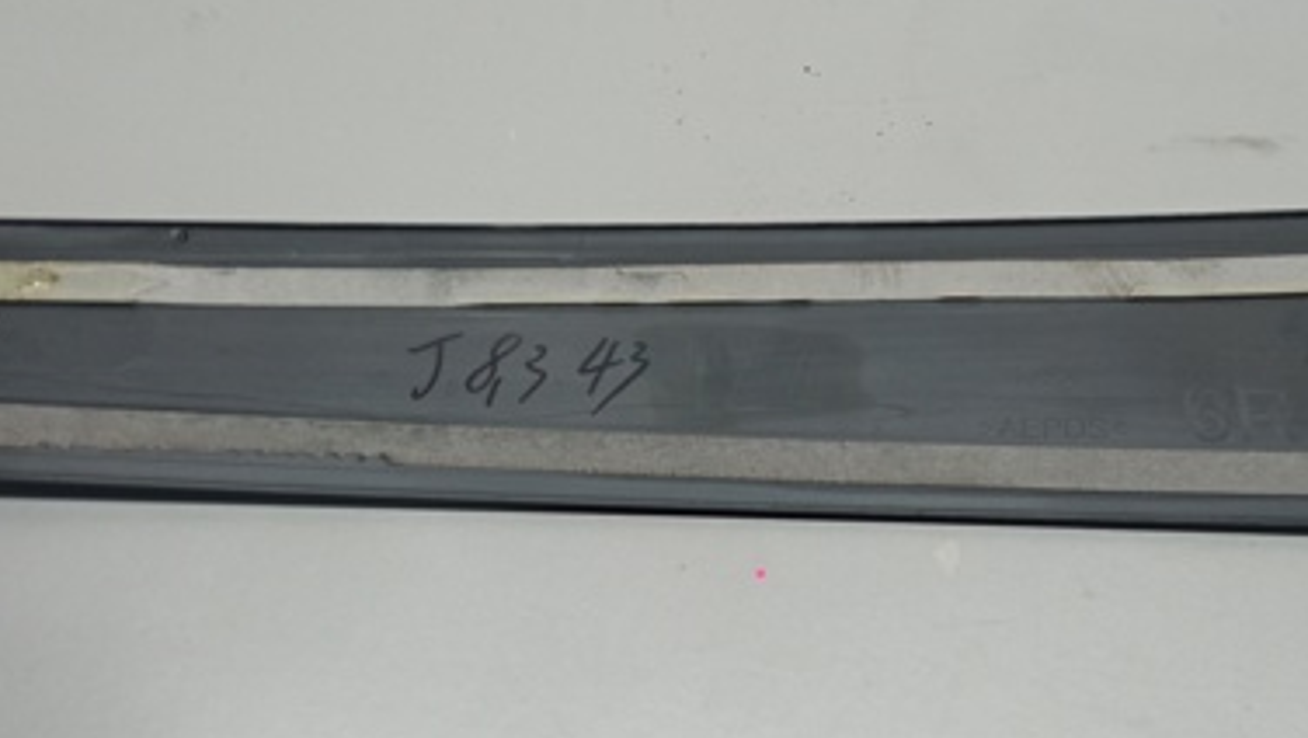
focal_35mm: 50
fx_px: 1735
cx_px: 877
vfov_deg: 23.9
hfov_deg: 40.8
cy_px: 475
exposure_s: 1/33.3
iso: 284
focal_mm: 3.79
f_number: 2.2
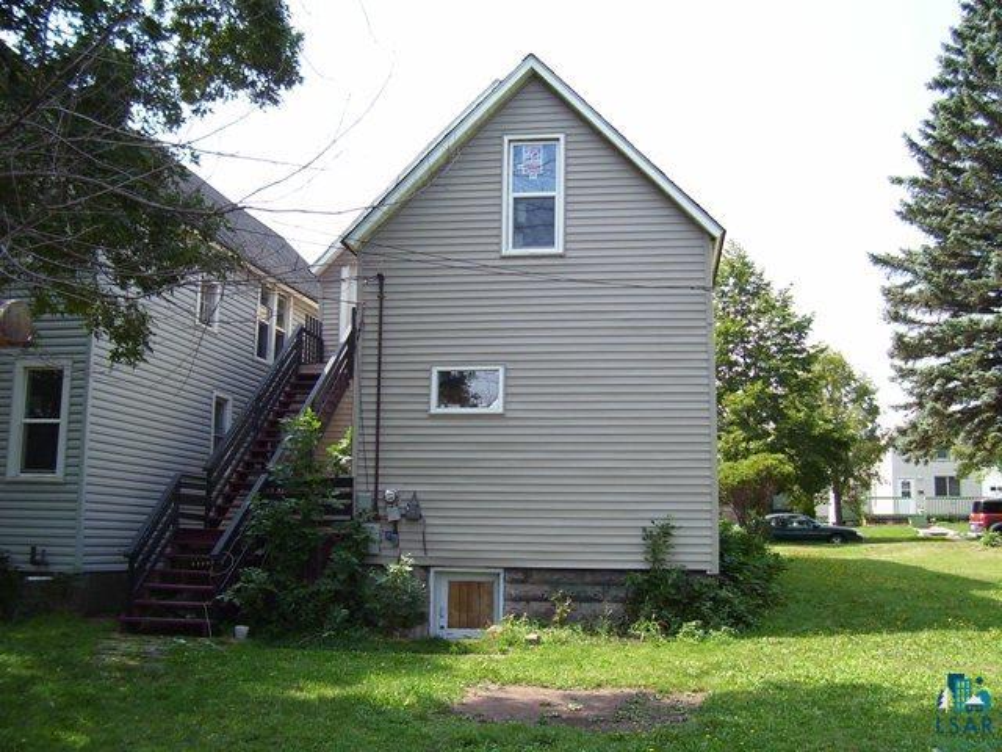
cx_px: 501
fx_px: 984
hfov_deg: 54.0
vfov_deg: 41.8
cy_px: 376
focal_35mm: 34
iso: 80
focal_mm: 5.6
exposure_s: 1/500
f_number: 2.7
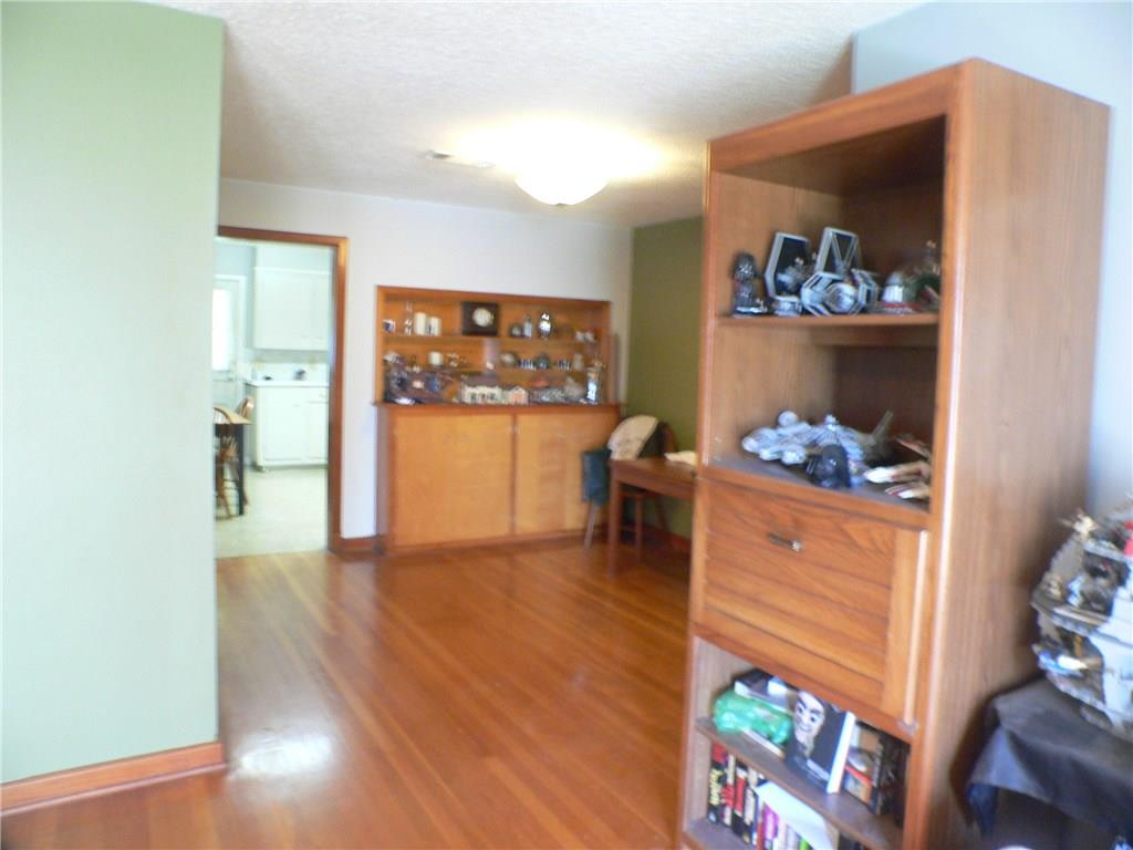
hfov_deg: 51.4
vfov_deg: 39.7
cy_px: 425
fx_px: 1178
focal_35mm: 36
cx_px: 566
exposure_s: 1/4
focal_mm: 6
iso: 200
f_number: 2.8
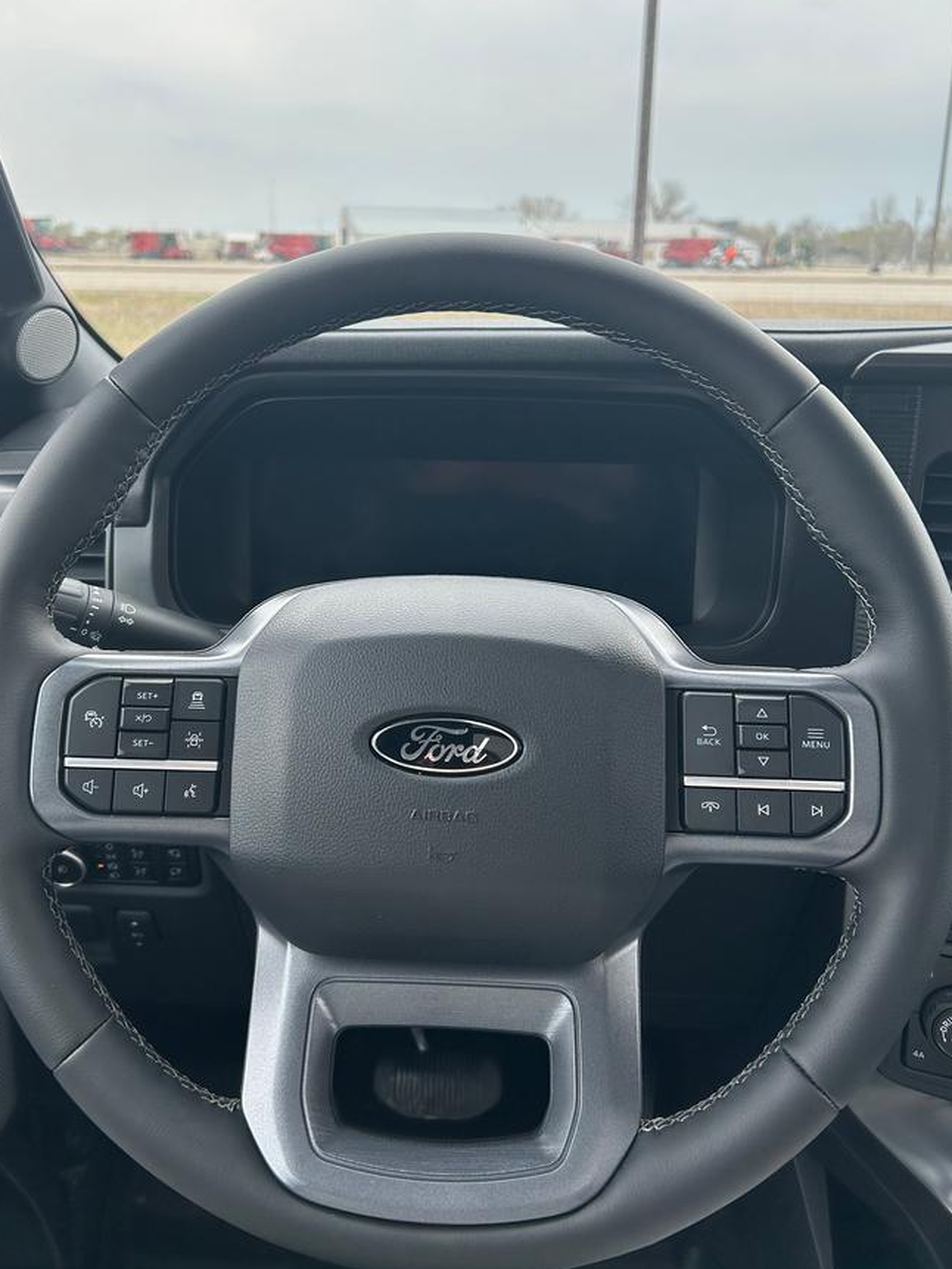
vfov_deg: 61.5
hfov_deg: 48.2
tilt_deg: -17.3
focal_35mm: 29
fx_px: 1063
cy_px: 570
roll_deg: -2.0
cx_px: 429
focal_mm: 5.7
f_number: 1.5
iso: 50
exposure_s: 1/674
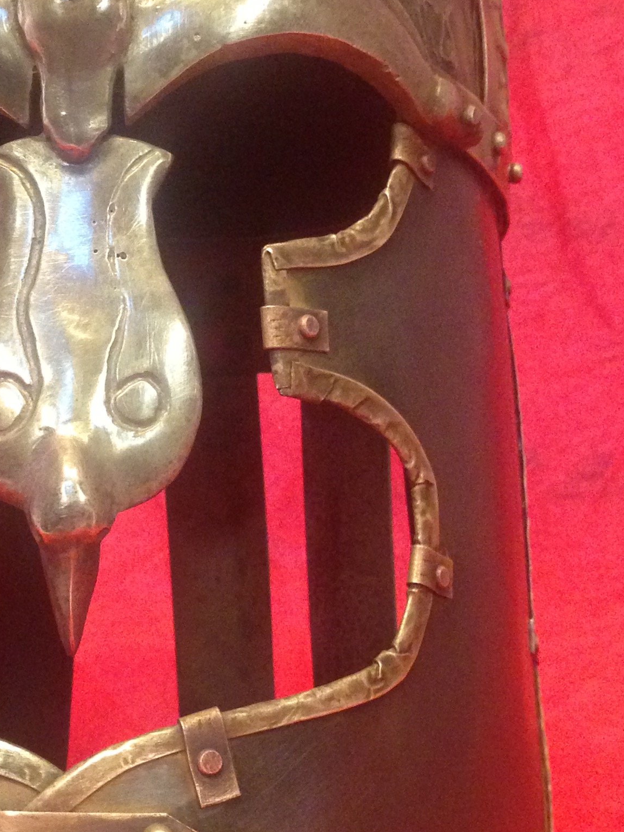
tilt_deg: +4.7
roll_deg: -0.4
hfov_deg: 20.8
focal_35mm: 70
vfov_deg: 27.8
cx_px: 144
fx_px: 1683
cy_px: 420
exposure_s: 1/15
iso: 400
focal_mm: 4.12
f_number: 2.4
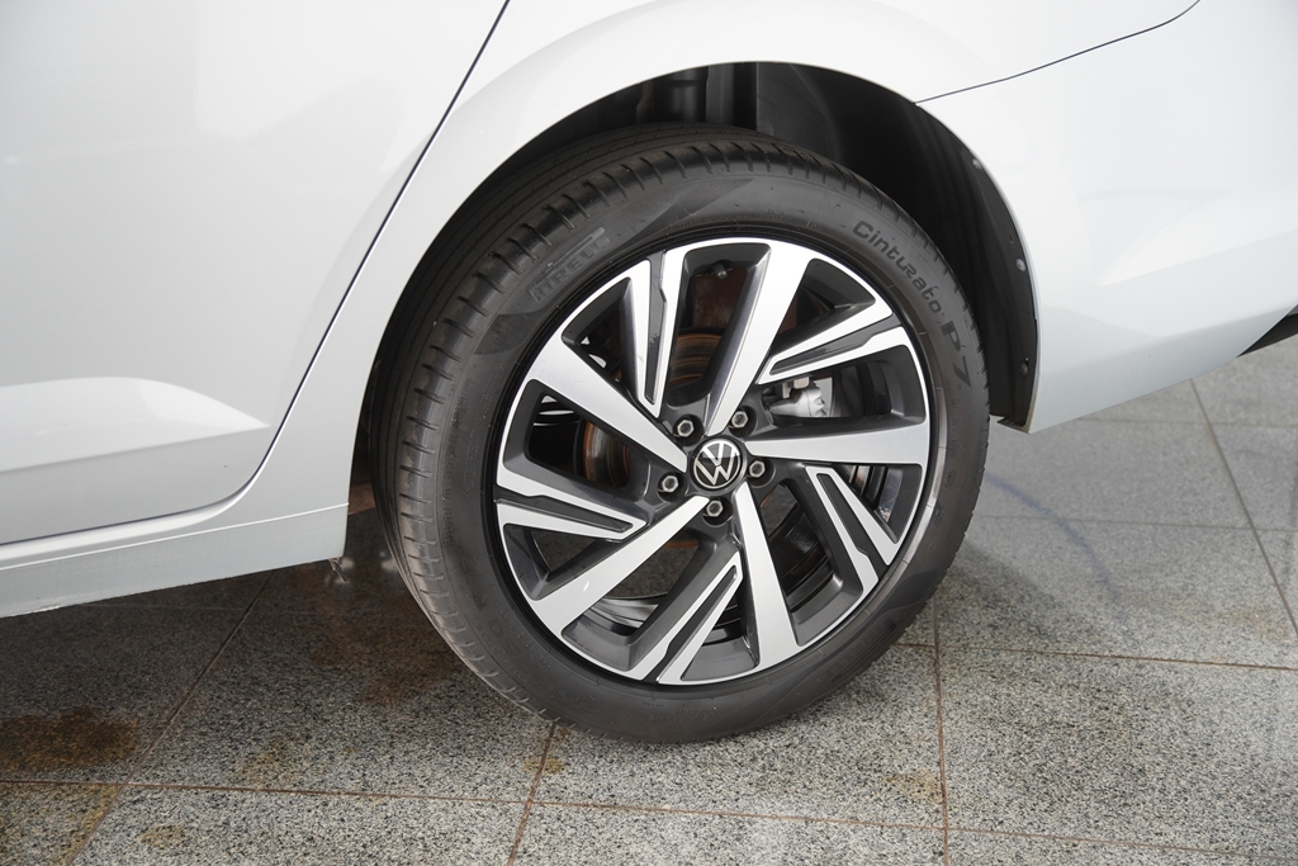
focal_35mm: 58
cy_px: 433
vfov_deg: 23.2
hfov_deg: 34.2
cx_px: 649
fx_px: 2109
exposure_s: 1/60
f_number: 3.2
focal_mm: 39
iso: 200
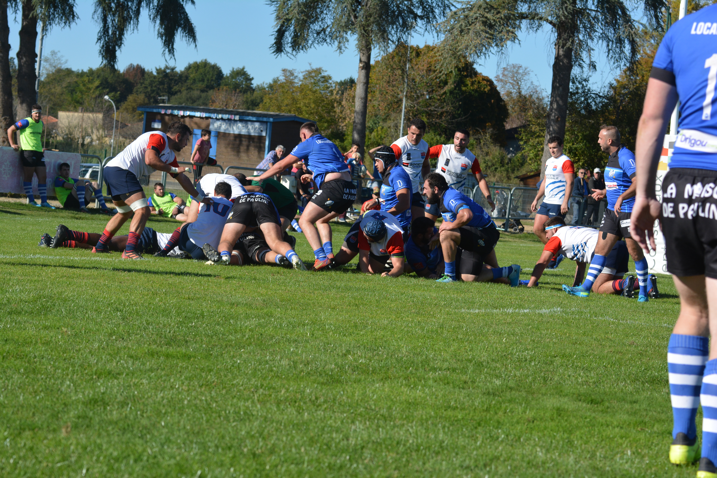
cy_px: 239
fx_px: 2240
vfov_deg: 12.2
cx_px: 358
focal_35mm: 112
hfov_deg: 18.2
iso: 400
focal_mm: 75
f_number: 5.6
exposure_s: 1/1600
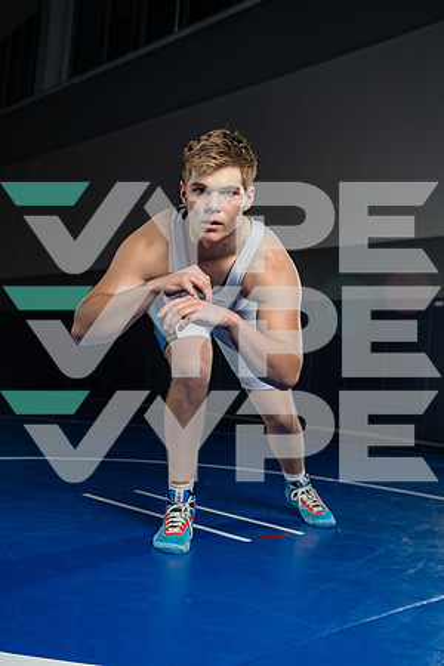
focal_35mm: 37
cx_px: 222
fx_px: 684
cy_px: 333
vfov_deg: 51.9
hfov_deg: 35.9
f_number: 4
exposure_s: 1/125
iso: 800
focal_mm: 37
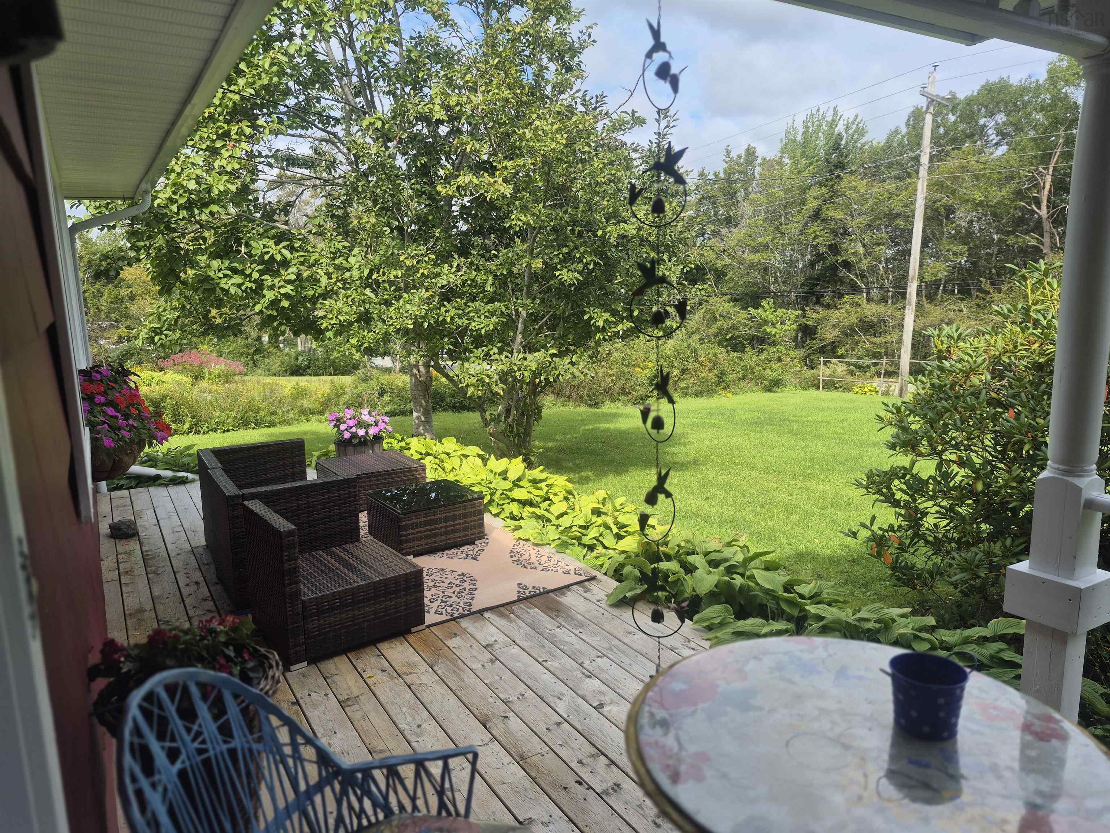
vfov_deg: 58.9
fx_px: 738
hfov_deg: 73.9
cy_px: 416
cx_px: 555
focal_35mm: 23
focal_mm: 5.4
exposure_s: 1/920
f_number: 1.8
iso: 25
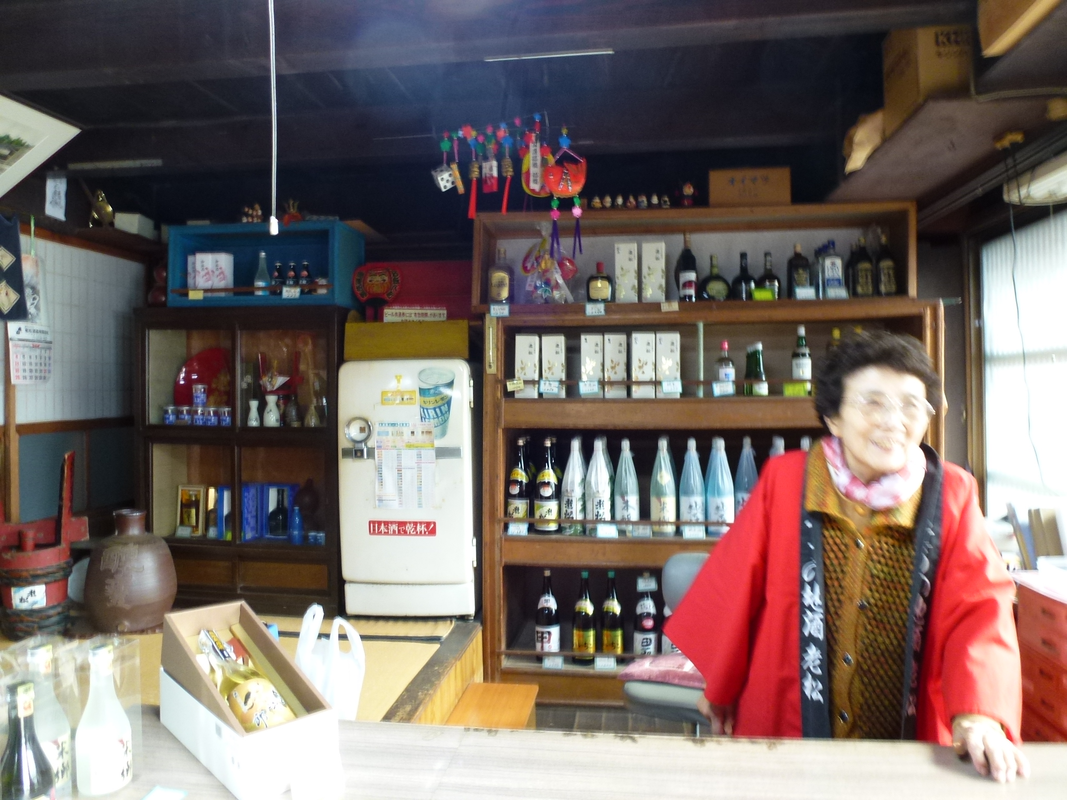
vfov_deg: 56.8
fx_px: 740
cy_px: 400
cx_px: 534
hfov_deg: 71.6
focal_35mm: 24
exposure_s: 1/6
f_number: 3.3
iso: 200
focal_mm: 4.3
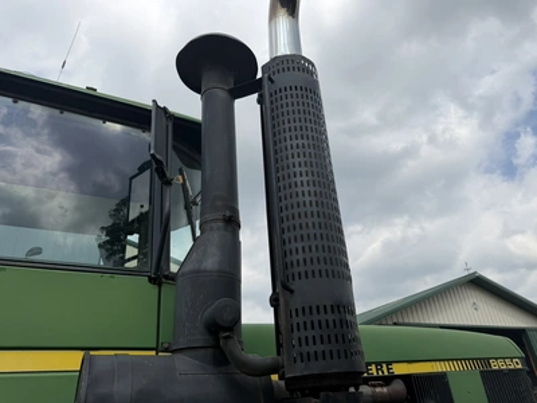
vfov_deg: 56.8
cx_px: 268
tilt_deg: +27.8
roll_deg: +5.3
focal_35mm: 24
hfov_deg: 71.6
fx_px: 372
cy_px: 202
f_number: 1.78
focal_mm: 6.76
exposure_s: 1/7353
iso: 80
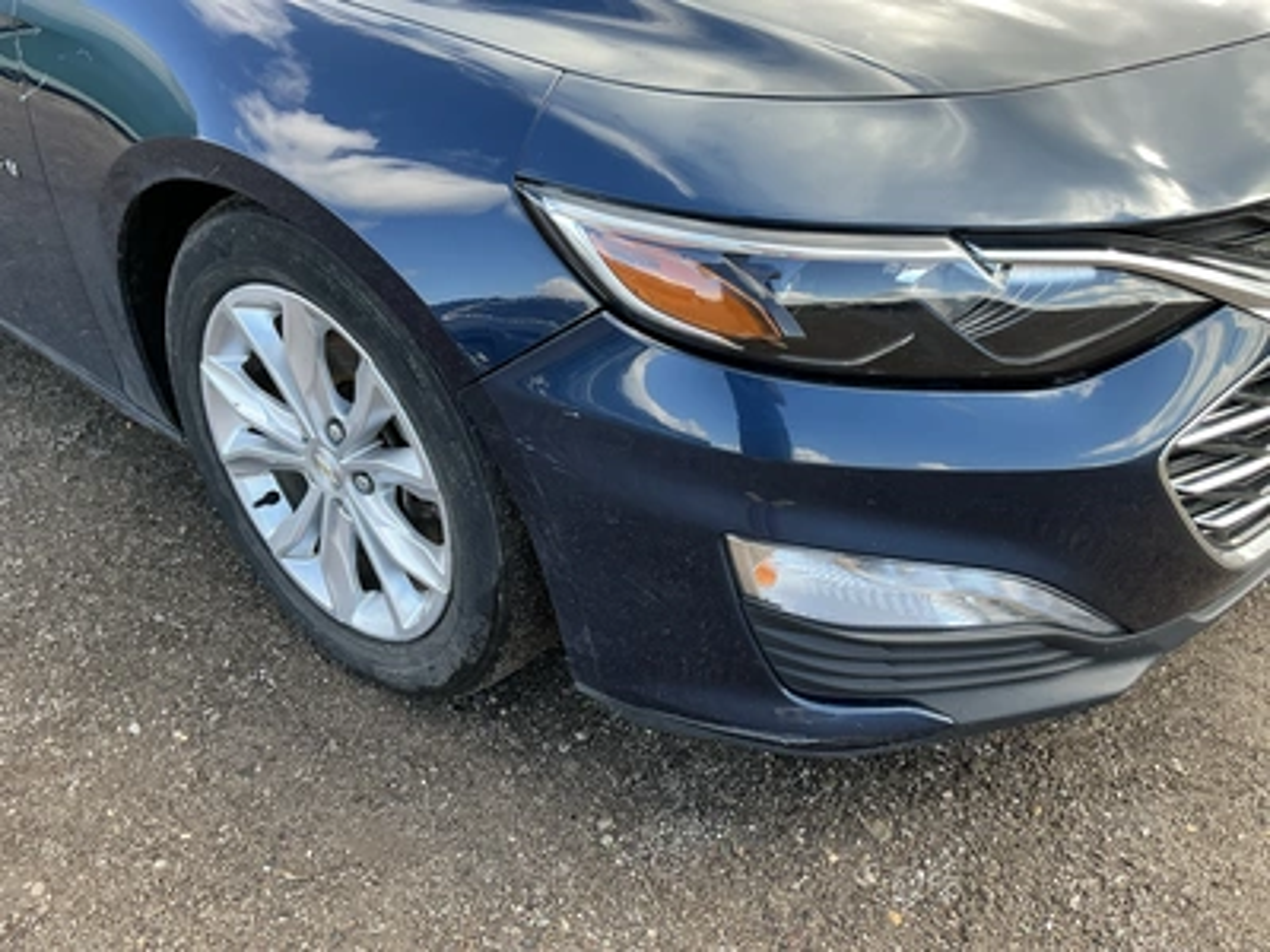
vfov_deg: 49.7
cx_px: 635
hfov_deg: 63.4
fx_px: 1027
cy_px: 476
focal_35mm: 28
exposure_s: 1/122
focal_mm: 3
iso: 20
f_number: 1.8
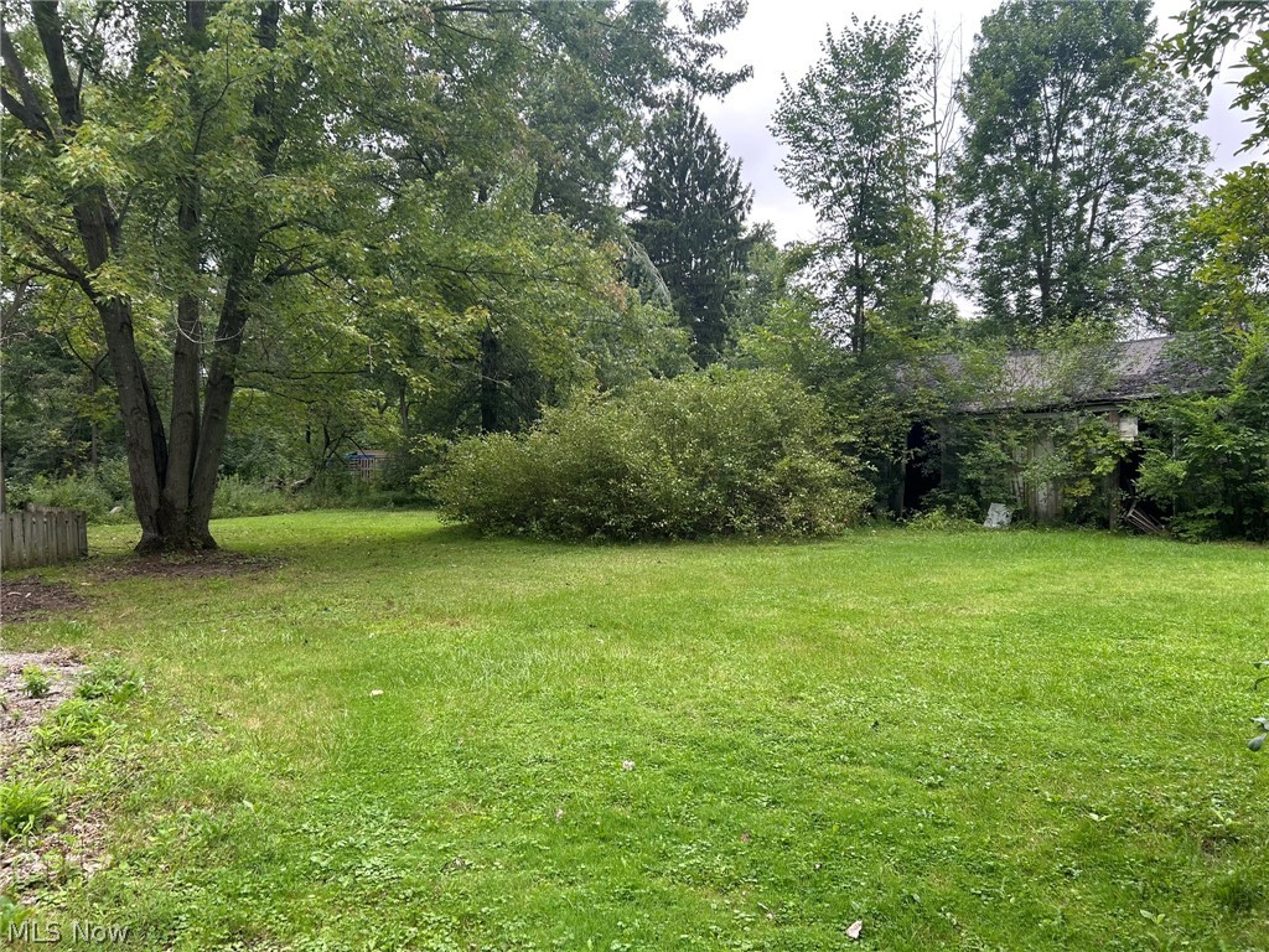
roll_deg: +1.1
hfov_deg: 67.3
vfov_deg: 53.1
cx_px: 634
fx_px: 953
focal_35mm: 26
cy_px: 476
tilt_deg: -2.5
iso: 50
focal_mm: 5.7
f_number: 1.5
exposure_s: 1/401
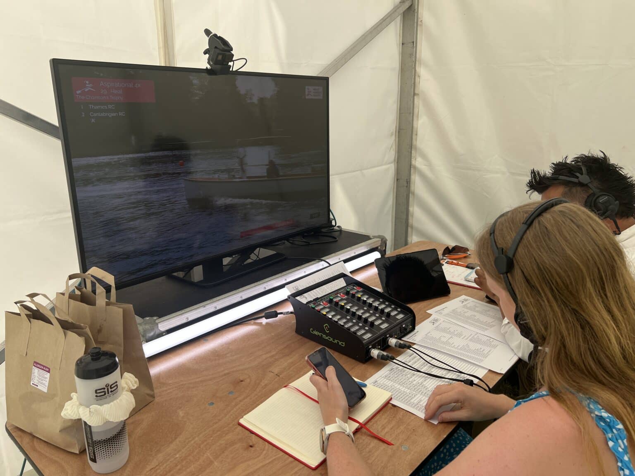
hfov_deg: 67.3
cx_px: 318
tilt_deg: -14.3
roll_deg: +0.5
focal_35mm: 26
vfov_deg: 53.1
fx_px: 477
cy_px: 238
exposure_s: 1/1009
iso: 50
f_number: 1.5
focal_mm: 5.7
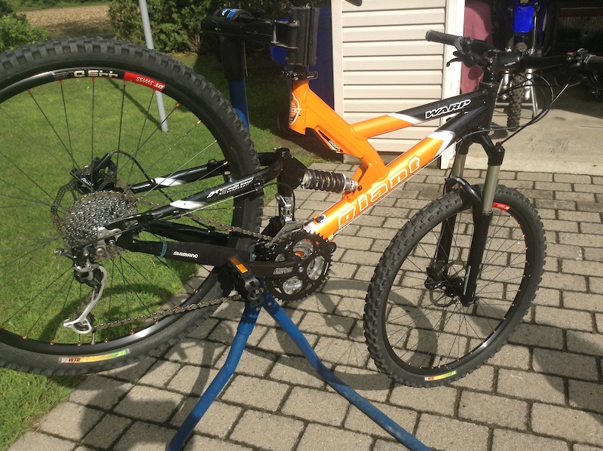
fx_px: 574
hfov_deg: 55.4
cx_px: 302
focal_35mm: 33
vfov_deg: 42.9
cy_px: 226
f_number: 2.4
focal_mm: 3.3
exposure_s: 1/1318
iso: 25
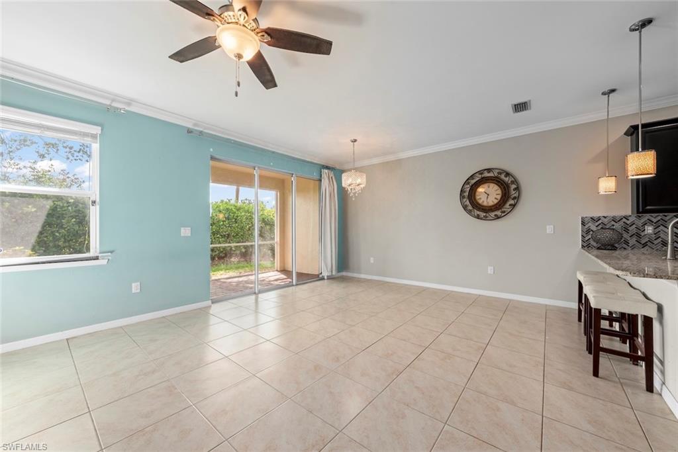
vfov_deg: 81.2
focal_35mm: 14
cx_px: 339
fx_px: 264
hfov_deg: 104.2
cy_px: 226
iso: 400
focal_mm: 14
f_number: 11
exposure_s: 1/5
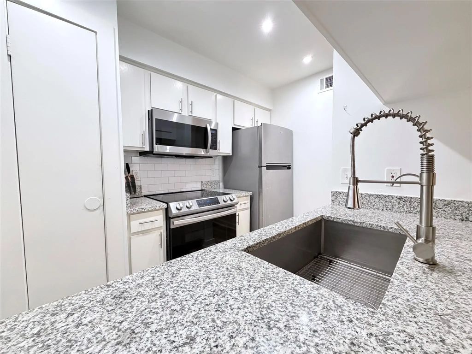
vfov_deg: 85.7
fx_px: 191
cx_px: 236
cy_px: 177
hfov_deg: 102.1
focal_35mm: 14
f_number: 2.2
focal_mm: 2.22
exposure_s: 1/60
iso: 1000
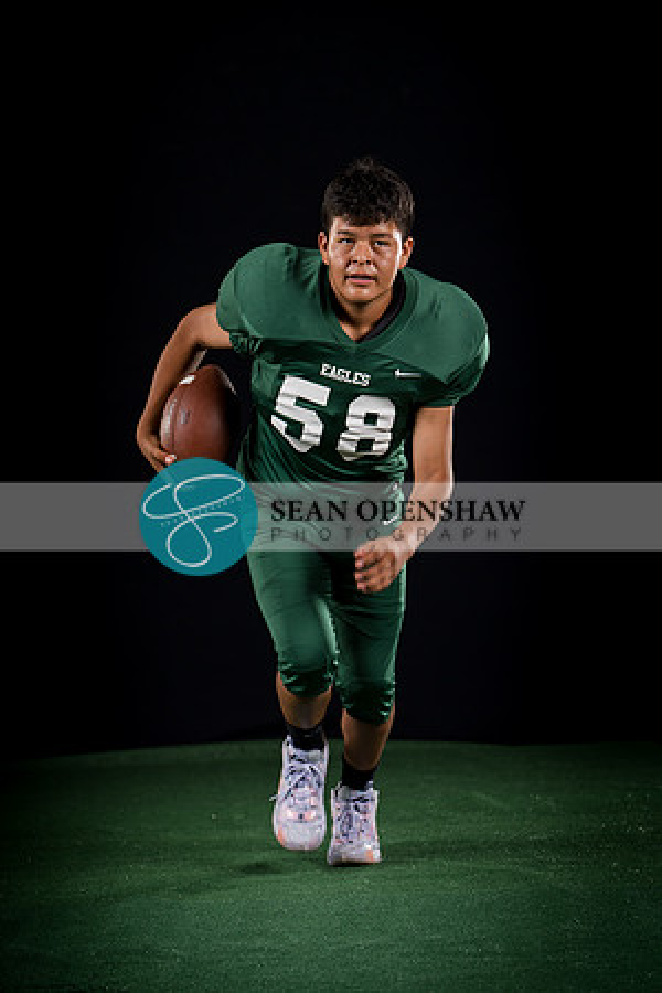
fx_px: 3144
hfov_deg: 12.0
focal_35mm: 114
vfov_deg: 17.9
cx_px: 331
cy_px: 496
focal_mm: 114
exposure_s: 1/160
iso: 200
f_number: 4
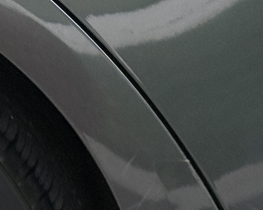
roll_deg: +2.6
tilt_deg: -22.5
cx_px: -249
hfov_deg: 9.7
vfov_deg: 8.2
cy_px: 229
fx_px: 1456
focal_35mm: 187
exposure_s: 1/40
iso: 320
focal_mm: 6.76
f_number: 1.78
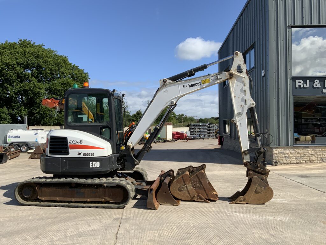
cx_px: 163
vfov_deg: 48.2
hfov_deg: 61.7
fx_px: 273
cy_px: 122
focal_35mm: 29
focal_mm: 3
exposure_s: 1/2058
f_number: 1.8
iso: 16
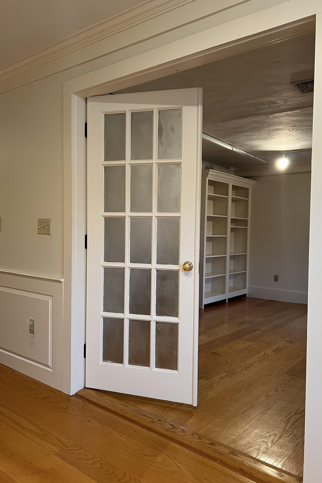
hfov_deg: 46.4
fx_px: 376
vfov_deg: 65.5
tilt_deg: -1.8
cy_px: 238
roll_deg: -2.0
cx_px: 163
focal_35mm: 28
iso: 160
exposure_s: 1/60
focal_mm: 5.7
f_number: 1.5
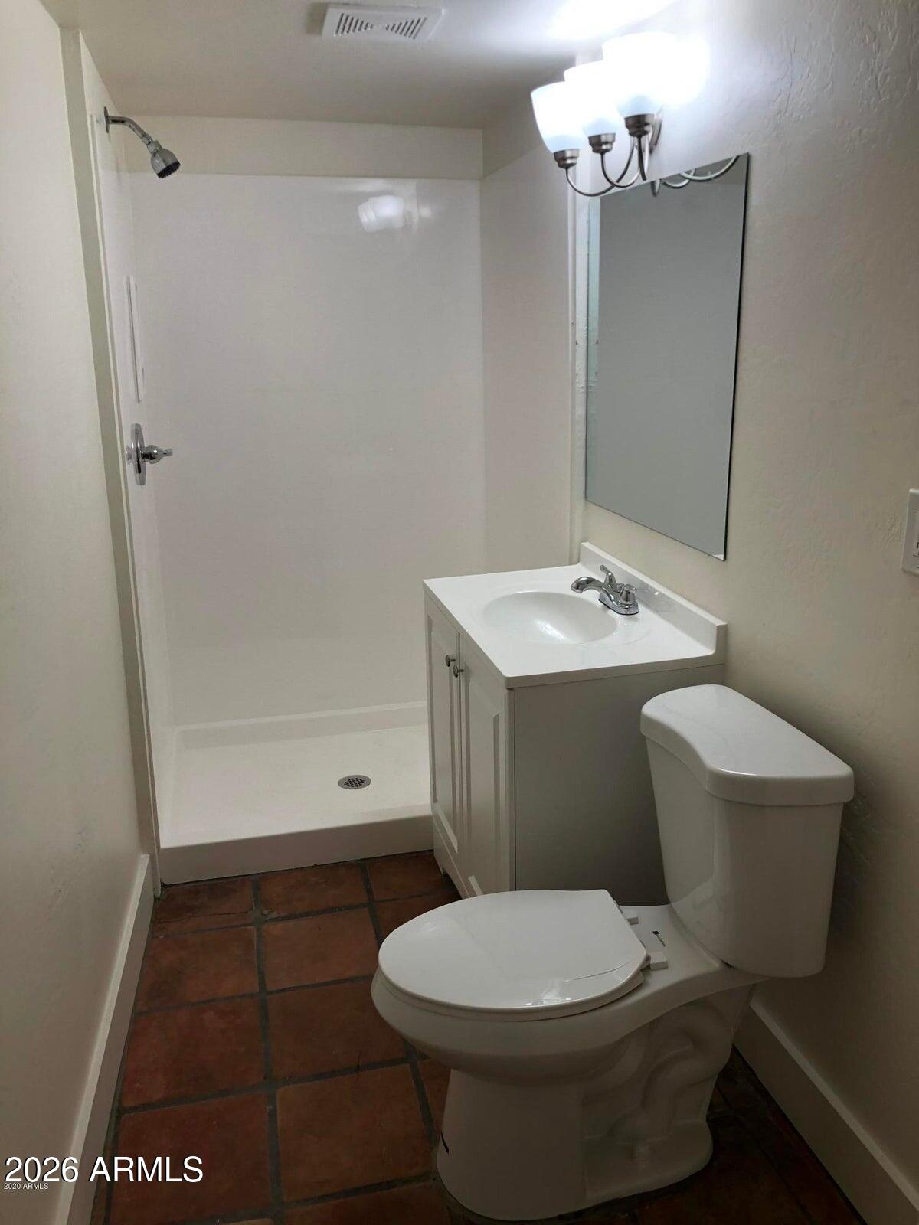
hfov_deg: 49.7
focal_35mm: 28
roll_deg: +1.1
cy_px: 612
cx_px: 460
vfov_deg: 63.4
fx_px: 991
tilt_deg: -14.4
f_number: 1.8
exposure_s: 1/120
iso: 50
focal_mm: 4
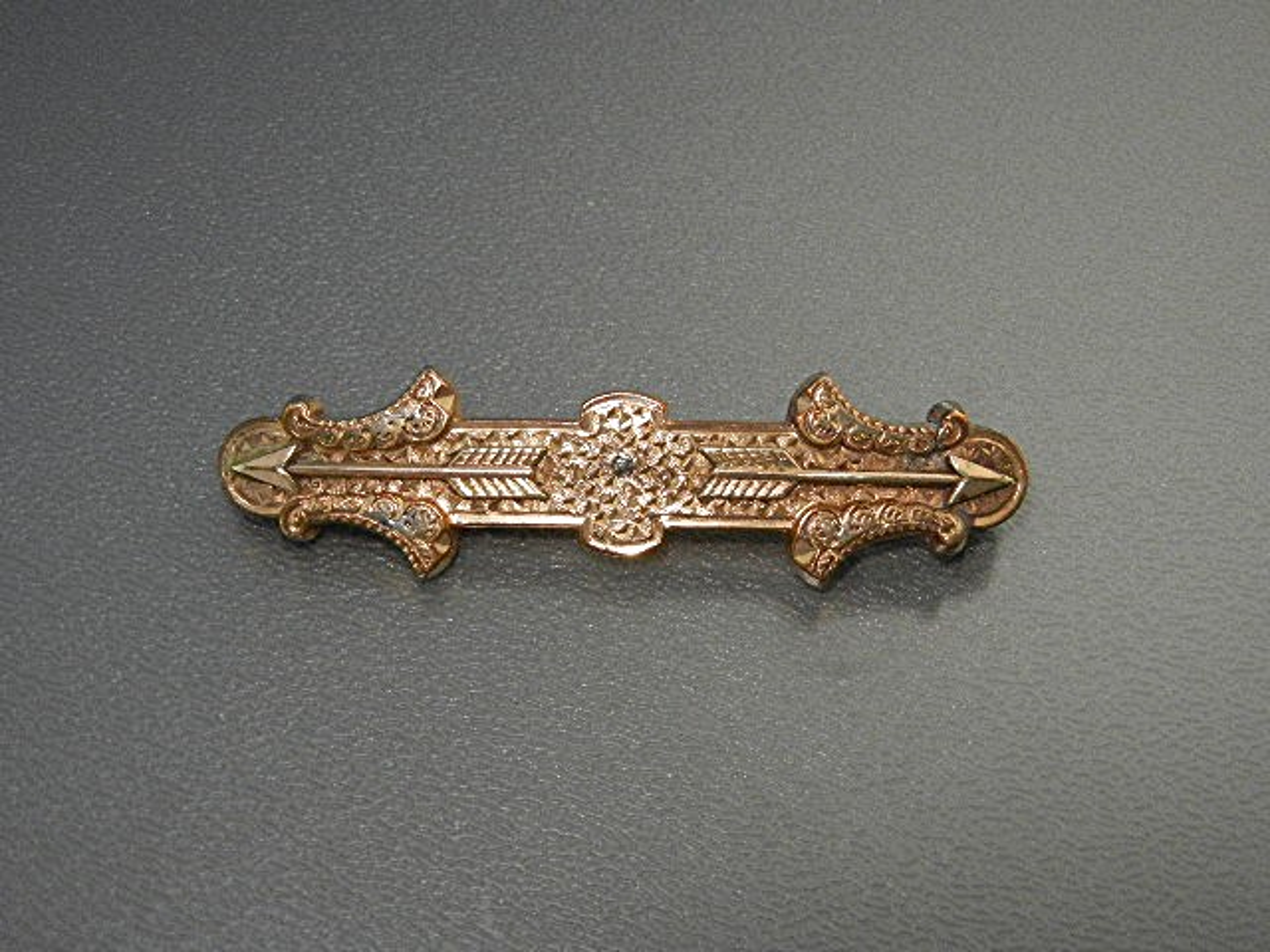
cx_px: 635
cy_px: 476
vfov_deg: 28.0
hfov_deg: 36.8
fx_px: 1908
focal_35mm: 52
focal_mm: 9.3
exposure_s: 1/30
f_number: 7.8
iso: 800
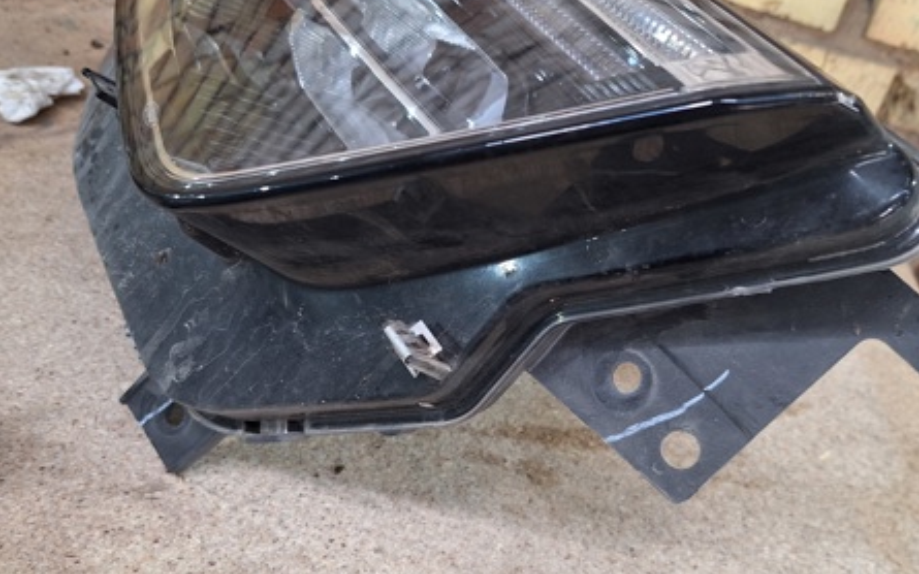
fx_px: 876
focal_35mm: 35
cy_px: 296
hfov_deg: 55.3
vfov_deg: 36.3
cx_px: 492
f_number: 1.8
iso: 250
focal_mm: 5.54
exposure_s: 1/33
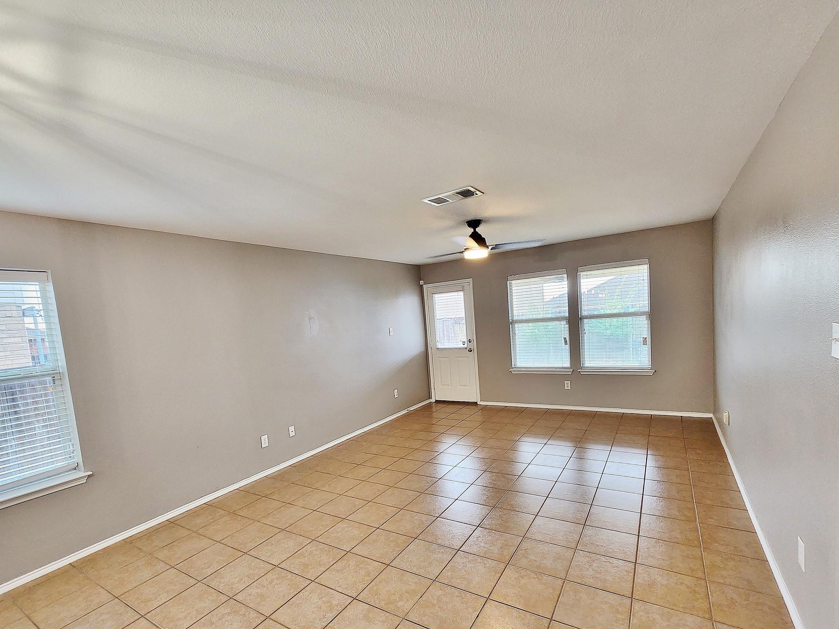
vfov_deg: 81.3
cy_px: 356
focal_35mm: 15
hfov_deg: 98.1
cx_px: 401
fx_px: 364
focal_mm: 2.2
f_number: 2.2
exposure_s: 1/60
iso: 200
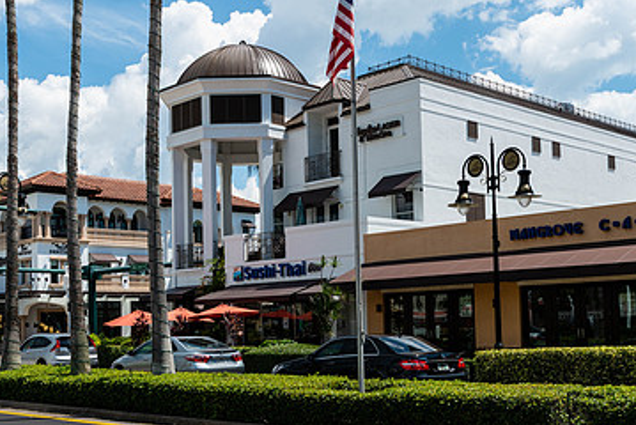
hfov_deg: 38.8
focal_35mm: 51
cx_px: 333
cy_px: 272
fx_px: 902
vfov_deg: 26.4
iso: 100
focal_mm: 31
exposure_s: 1/250
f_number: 10
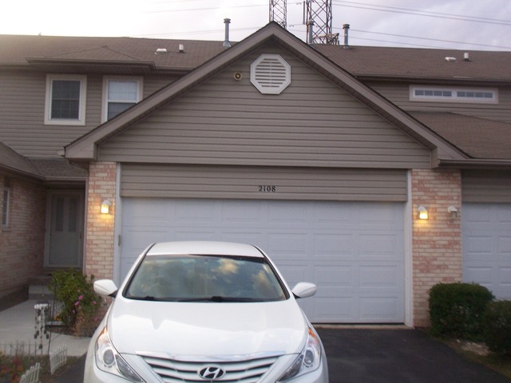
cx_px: 256
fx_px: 576
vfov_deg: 36.8
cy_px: 192
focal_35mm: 39
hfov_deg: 47.9
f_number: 3.9
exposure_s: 1/60
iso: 125
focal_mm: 6.4
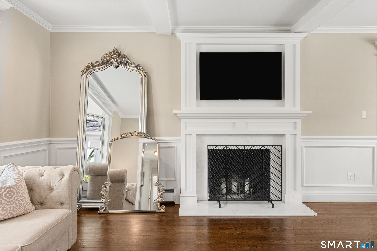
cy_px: 126
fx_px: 251
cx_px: 188
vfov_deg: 53.1
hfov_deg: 73.7
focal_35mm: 24
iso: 250
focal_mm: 24
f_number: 8
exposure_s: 1/8
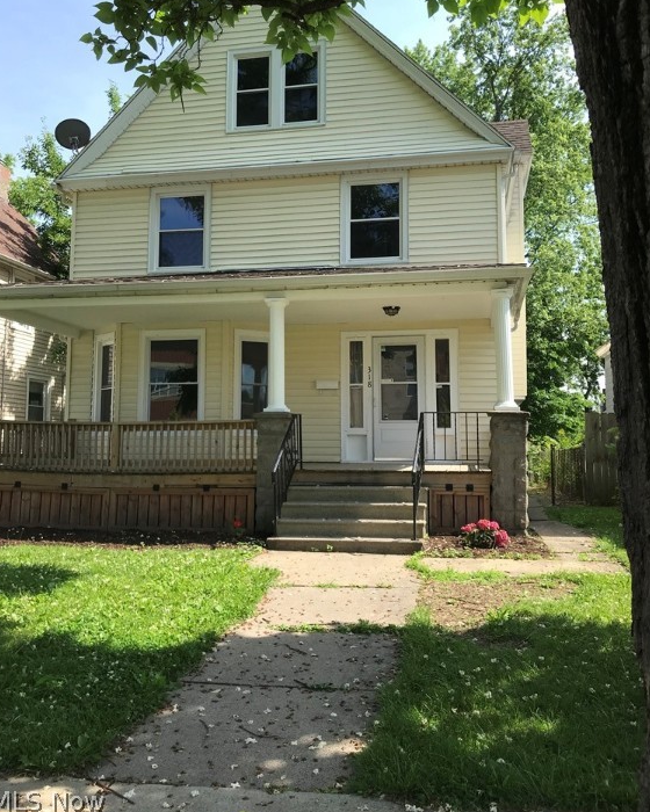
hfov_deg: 48.5
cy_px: 375
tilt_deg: +5.8
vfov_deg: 58.7
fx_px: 721
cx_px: 318
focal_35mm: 30
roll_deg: -1.1
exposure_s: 1/967
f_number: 1.8
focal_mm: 3.99
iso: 20
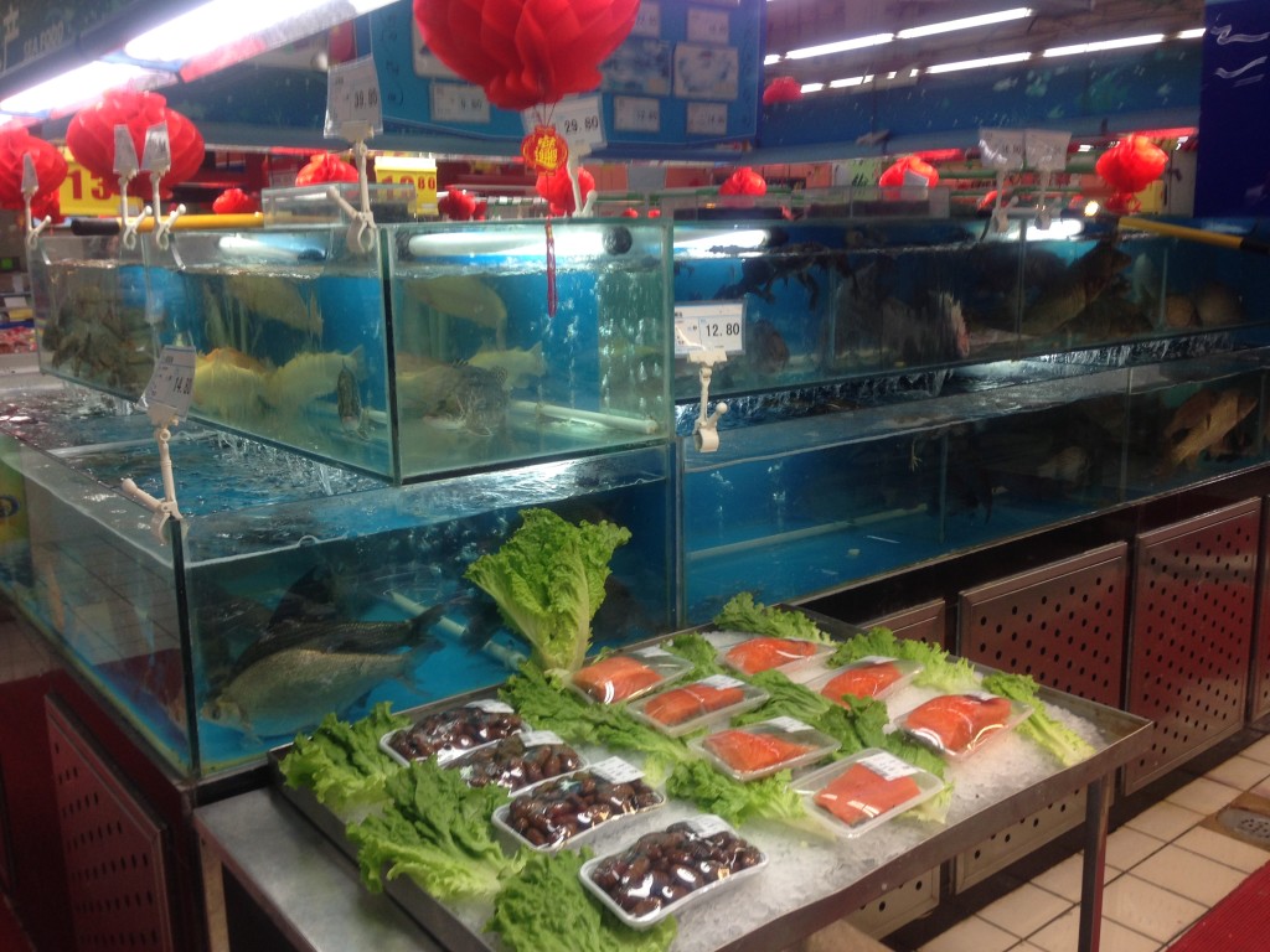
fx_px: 1211
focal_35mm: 33
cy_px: 476
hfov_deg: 55.4
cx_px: 635
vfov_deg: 42.9
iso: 64
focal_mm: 4.13
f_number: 2.4
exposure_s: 1/60
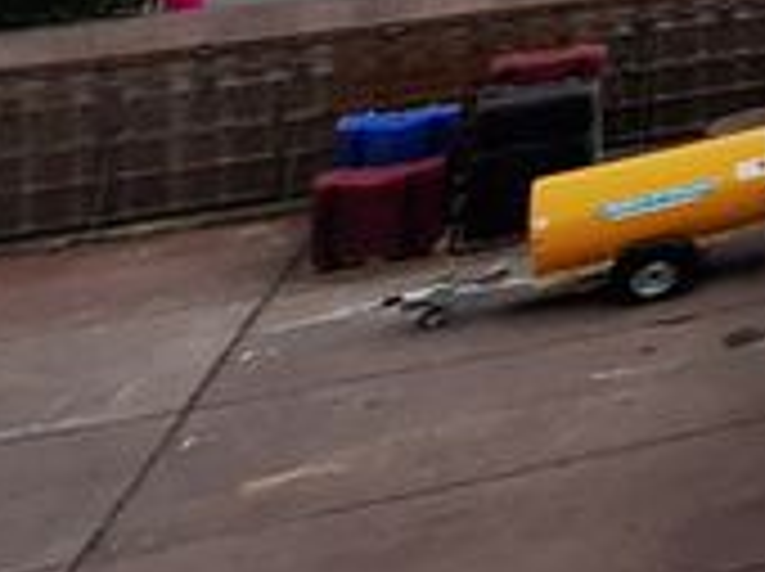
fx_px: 2030
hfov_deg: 9.6
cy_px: -698
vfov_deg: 13.0
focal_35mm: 92
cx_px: 2673
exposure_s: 1/544
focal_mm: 1.74
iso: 40
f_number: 2.2
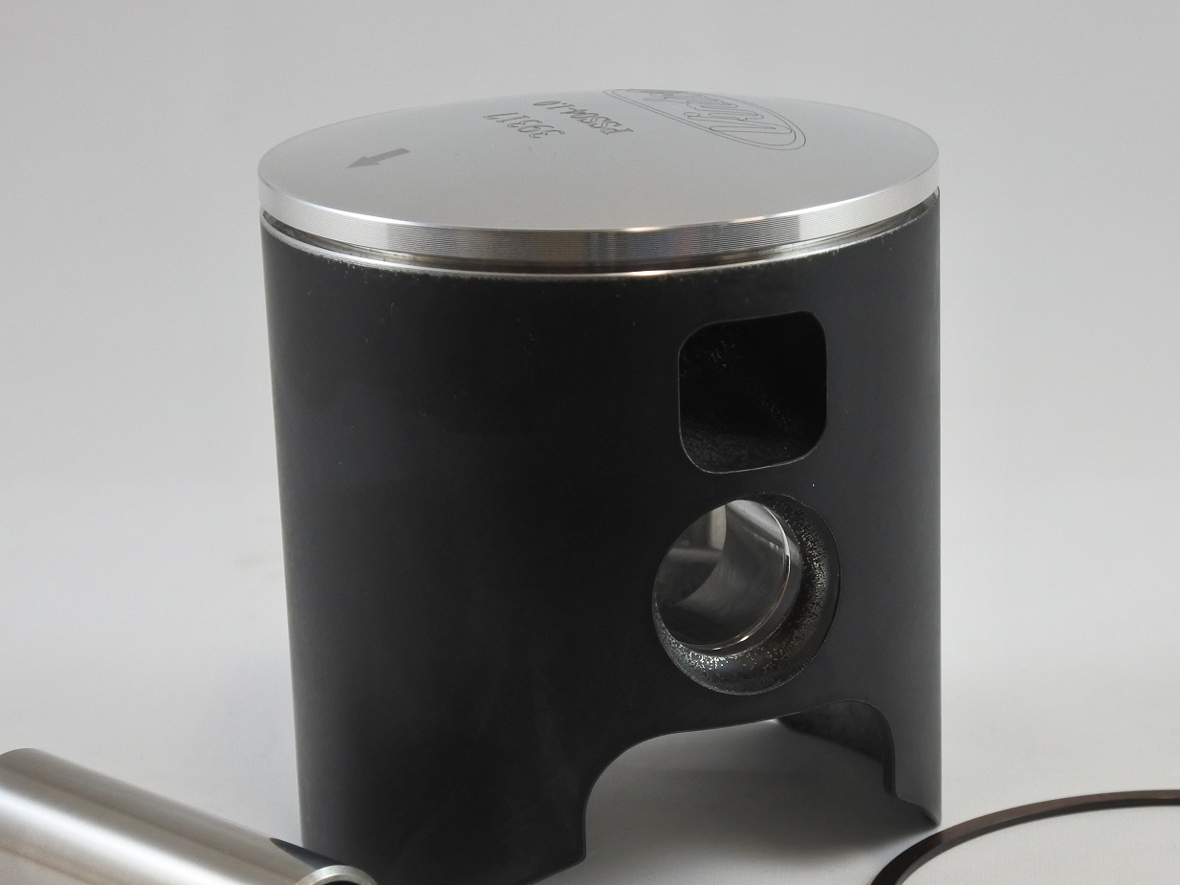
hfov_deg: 20.8
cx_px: 730
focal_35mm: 94
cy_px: 580
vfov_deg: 15.7
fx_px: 3204
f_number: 5
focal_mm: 22.7
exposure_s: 1/125
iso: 500
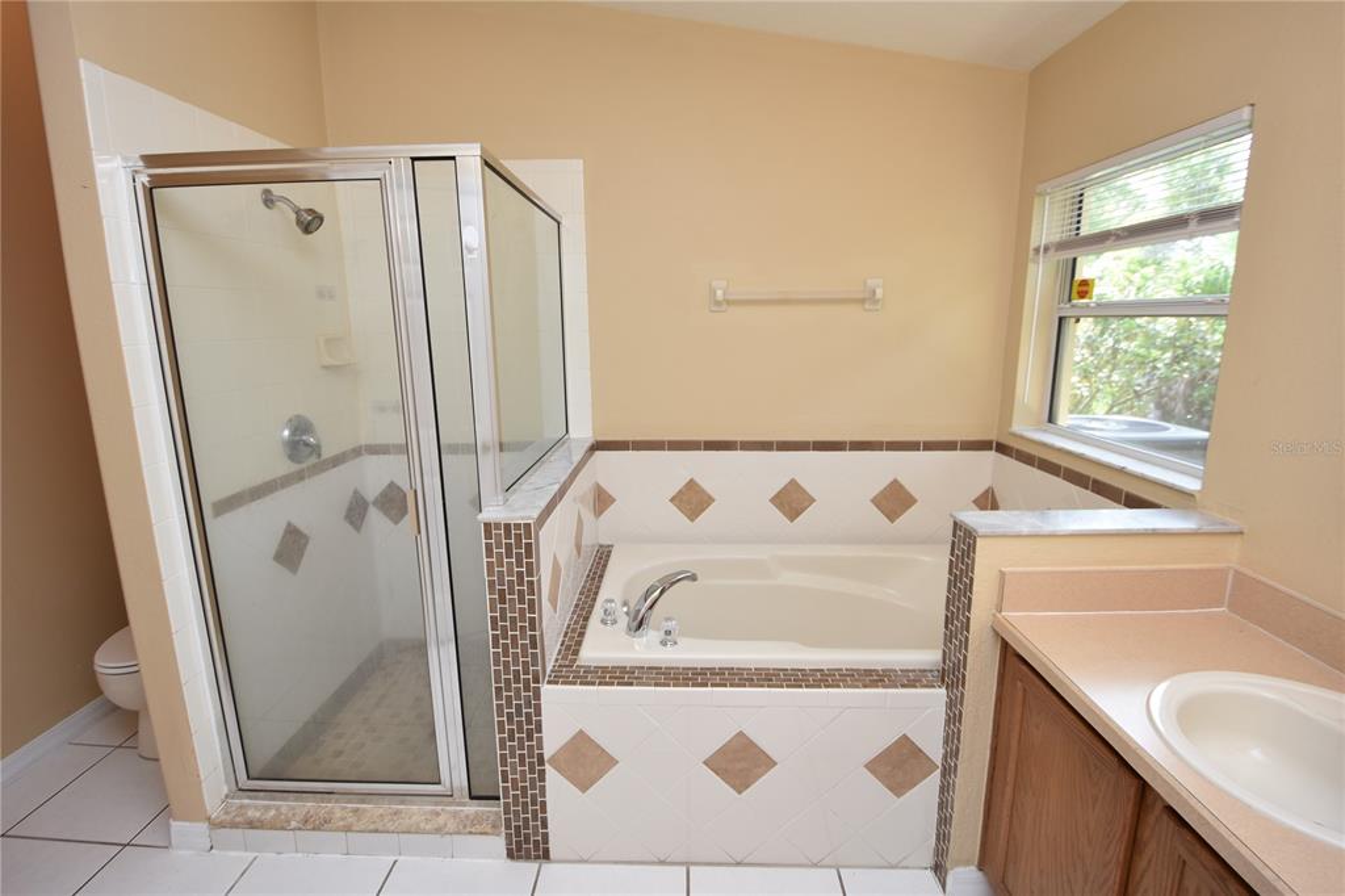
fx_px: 560
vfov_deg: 77.3
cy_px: 448
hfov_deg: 100.4
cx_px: 672
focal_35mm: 15
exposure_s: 1/60
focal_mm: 10
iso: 250
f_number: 4
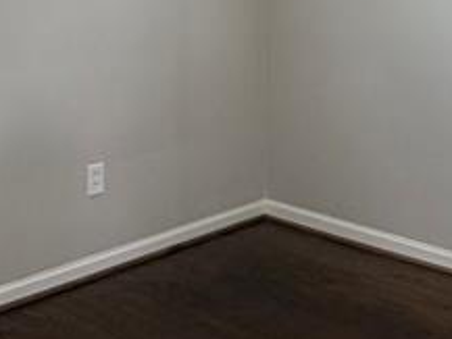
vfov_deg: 21.5
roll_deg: +0.2
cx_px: 227
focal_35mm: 66
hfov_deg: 29.4
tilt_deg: -2.9
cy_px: 0
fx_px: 862
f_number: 2.2
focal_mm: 2.22
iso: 200
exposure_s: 1/60
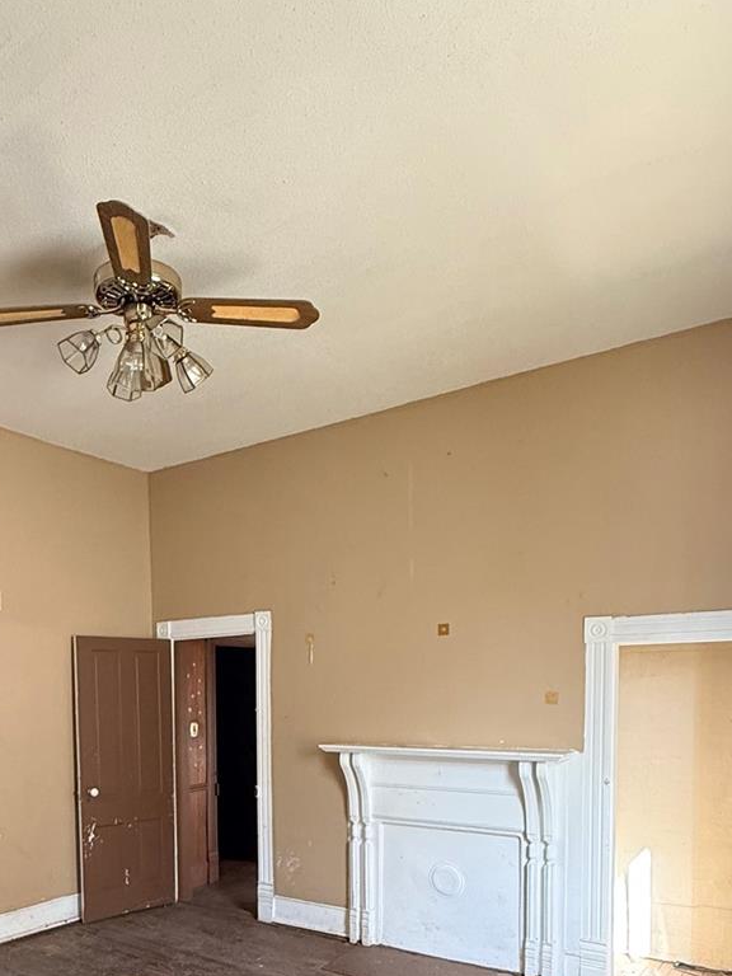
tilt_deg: -3.1
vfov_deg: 59.7
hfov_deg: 48.9
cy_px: 745
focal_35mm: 28
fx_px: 789
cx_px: 244
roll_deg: +0.4
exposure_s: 1/60
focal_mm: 2.22
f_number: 2.2
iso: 400
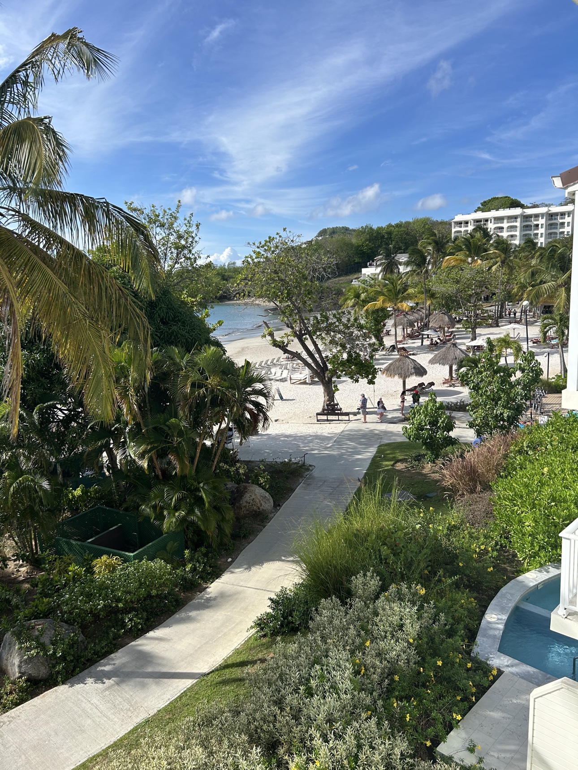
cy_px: 385
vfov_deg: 67.3
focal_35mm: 26
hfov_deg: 53.1
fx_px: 579
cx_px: 289
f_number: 1.5
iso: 50
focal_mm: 5.7
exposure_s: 1/4115
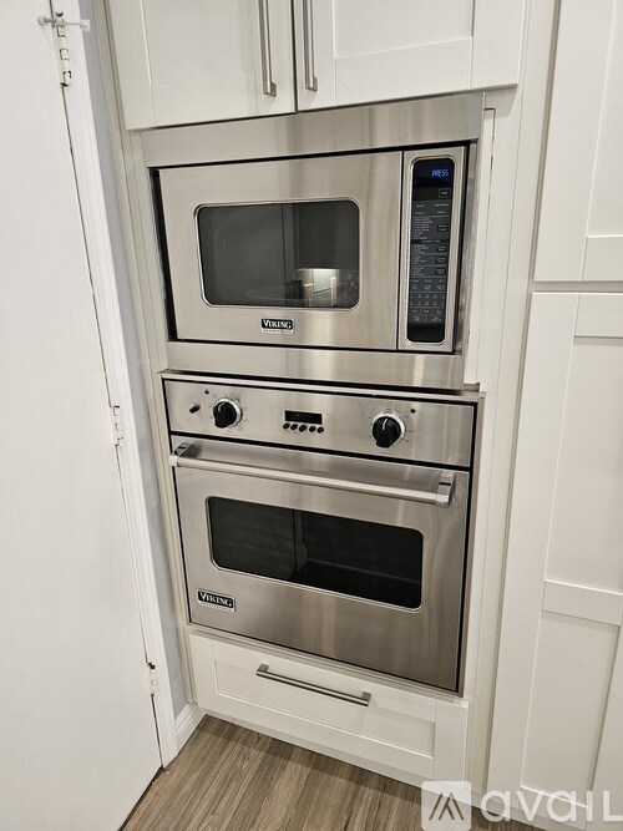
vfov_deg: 73.9
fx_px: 552
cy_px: 416
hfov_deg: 58.9
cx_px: 312
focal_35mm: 23
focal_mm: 6.3
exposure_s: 1/120
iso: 200
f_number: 1.7
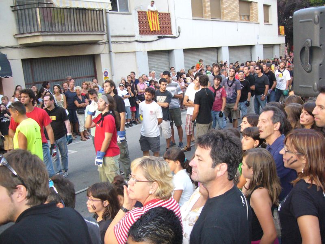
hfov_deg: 52.6
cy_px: 122
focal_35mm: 35
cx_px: 162
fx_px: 329
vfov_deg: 40.7
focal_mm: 5.8
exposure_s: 1/60
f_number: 2.8
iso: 250
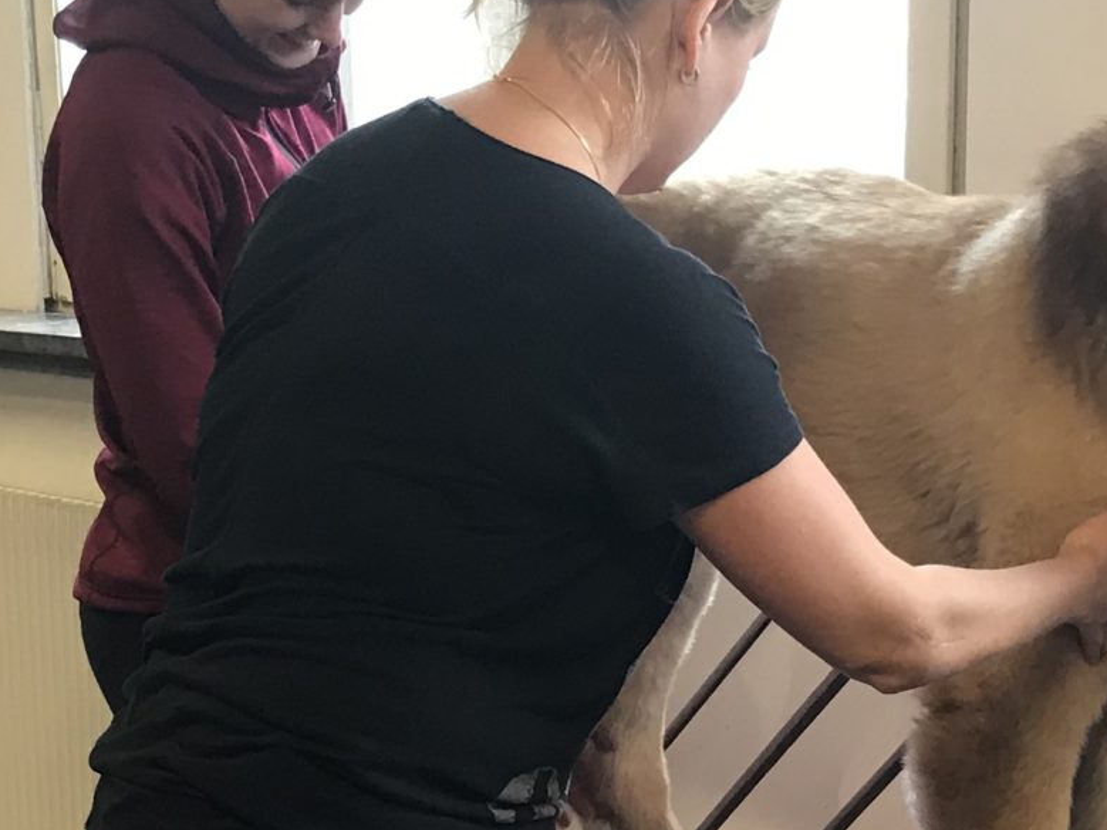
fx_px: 2942
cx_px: 657
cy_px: 878
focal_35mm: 92
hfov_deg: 21.3
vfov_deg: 15.7
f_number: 1.8
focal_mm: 3.99
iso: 40
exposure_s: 1/17
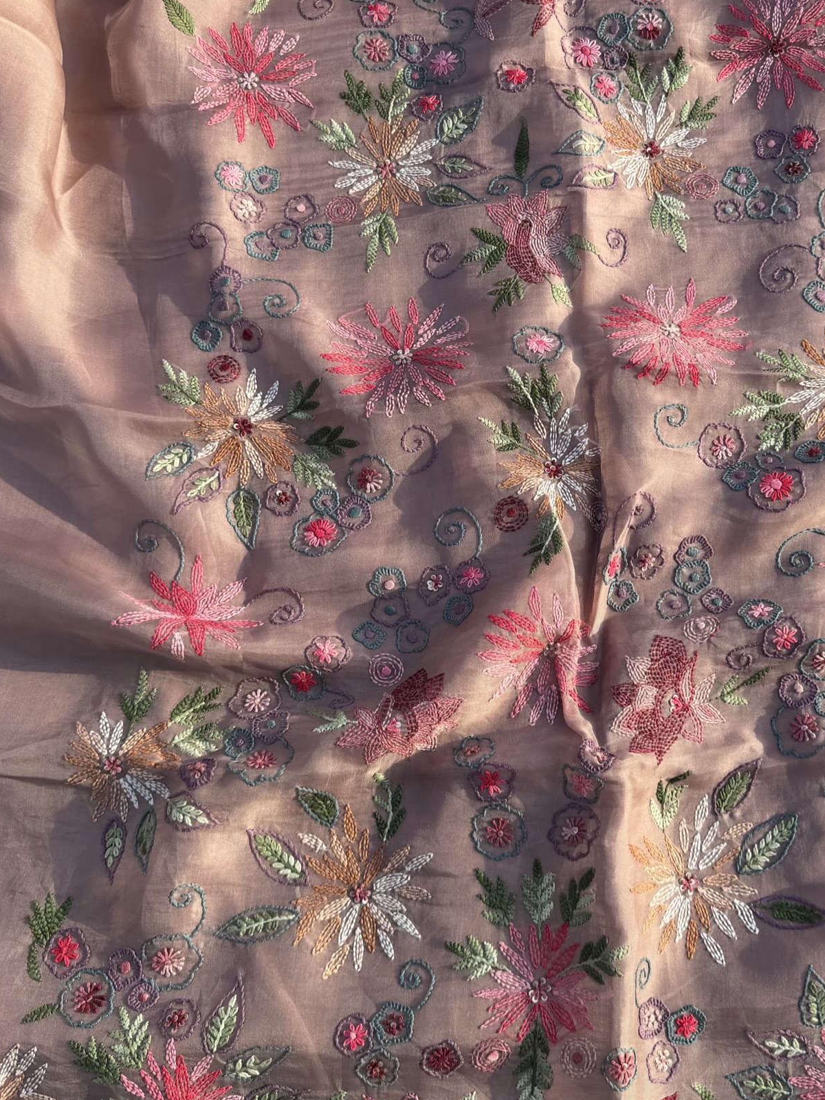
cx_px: 542
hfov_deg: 43.6
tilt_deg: -77.6
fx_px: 1017
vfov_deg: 56.8
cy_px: 521
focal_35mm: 32
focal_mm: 6.76
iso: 80
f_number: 1.78
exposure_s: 1/1553
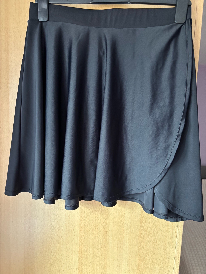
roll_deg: -3.1
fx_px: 206
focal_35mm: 26
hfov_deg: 53.1
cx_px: 103
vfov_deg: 67.3
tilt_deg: -8.2
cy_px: 137
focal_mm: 5.96
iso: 500
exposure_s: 1/50
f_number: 1.6
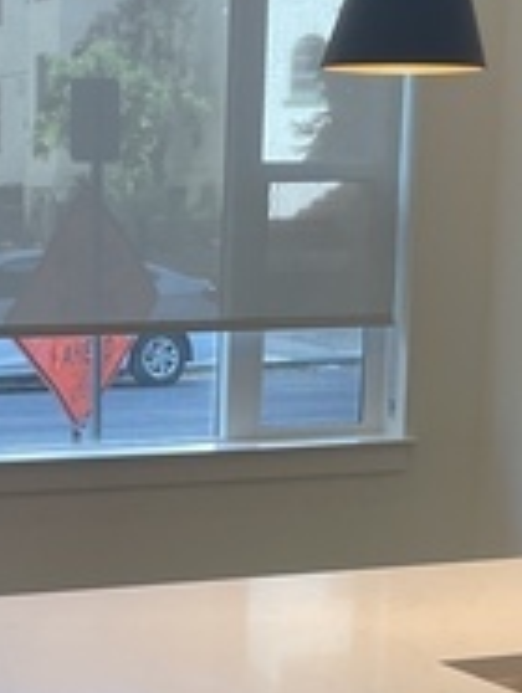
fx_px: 1866
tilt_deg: -11.5
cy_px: 591
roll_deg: -0.4
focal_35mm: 93
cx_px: -34
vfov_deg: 20.7
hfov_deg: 15.6
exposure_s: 1/120
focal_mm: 4.2
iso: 80
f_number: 1.6
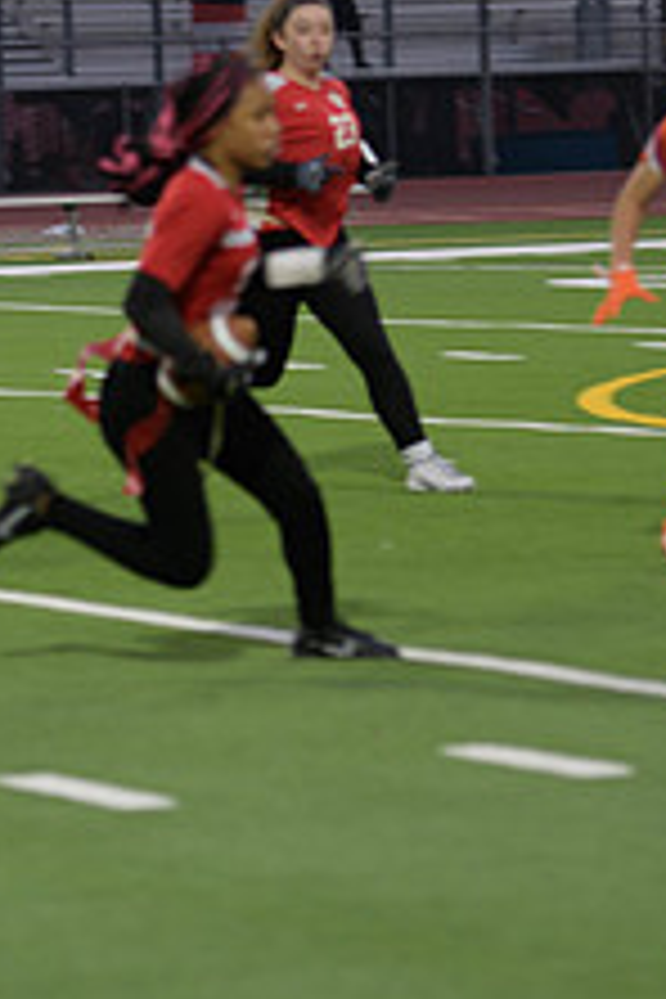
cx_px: 22
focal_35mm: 288
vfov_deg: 7.1
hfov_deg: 4.8
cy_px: 304
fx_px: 7991
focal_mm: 110
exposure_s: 1/200
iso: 400
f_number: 2.8
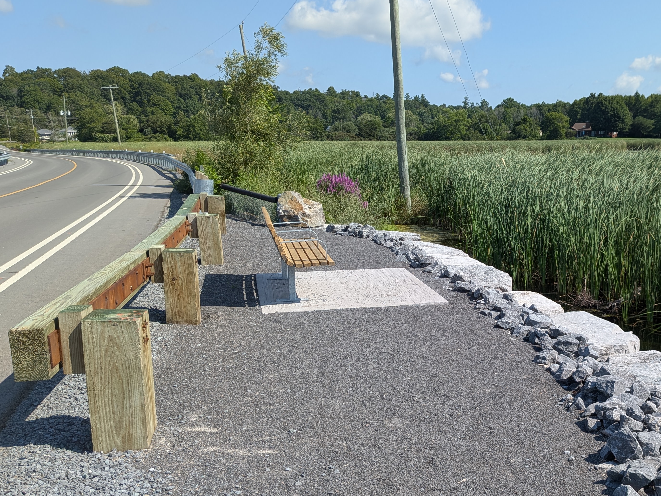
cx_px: 474
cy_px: 287
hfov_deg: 51.0
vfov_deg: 40.6
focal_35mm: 35
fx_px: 668
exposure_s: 1/1242
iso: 29
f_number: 1.7
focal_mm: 4.53
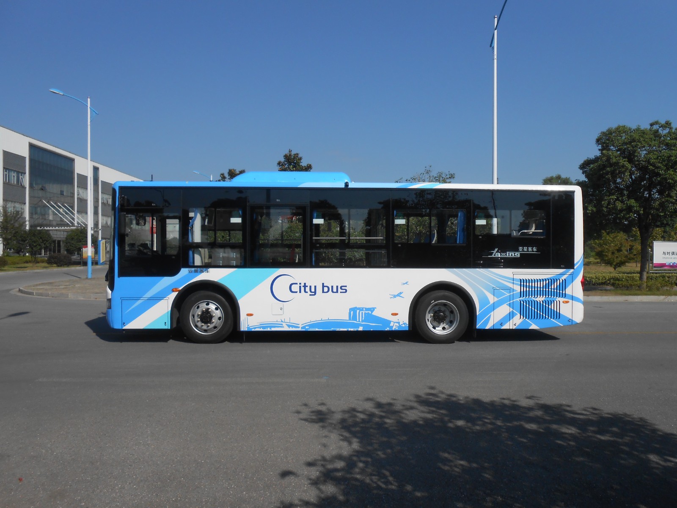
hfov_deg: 67.3
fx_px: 508
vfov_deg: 53.1
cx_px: 338
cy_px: 254
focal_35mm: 26
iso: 80
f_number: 3.5
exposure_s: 1/1500
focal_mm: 4.6
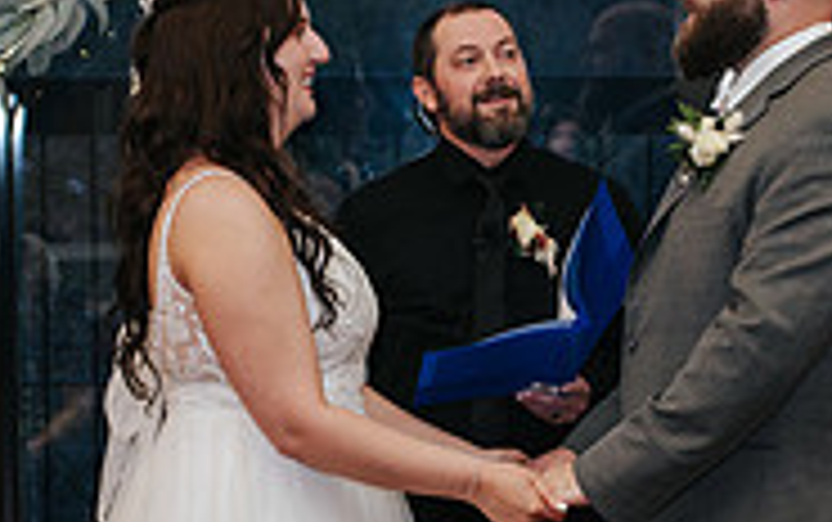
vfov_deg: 10.5
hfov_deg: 16.8
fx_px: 2814
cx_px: 401
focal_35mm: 124
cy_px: 462
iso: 800
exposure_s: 1/200
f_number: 3.2
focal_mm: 35
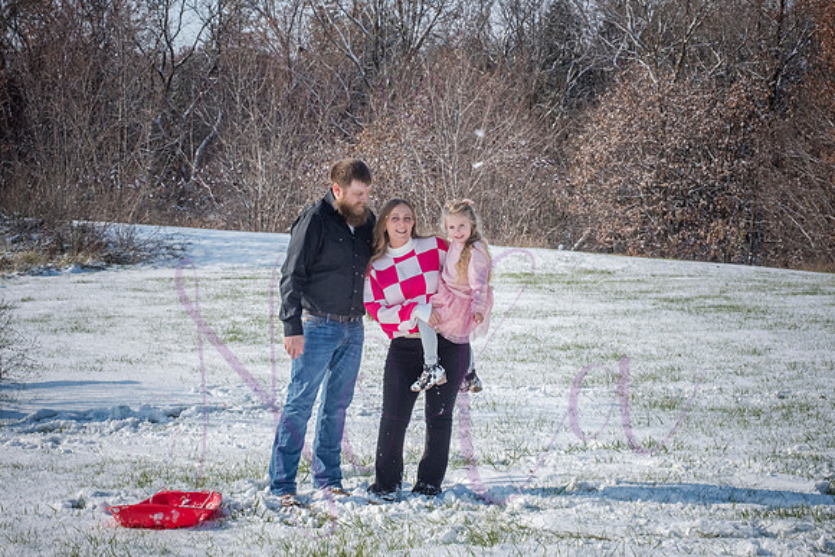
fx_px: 1856
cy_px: 278
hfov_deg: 25.4
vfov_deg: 17.1
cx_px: 418
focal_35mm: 80
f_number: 16
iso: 640
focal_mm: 80
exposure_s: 1/1000
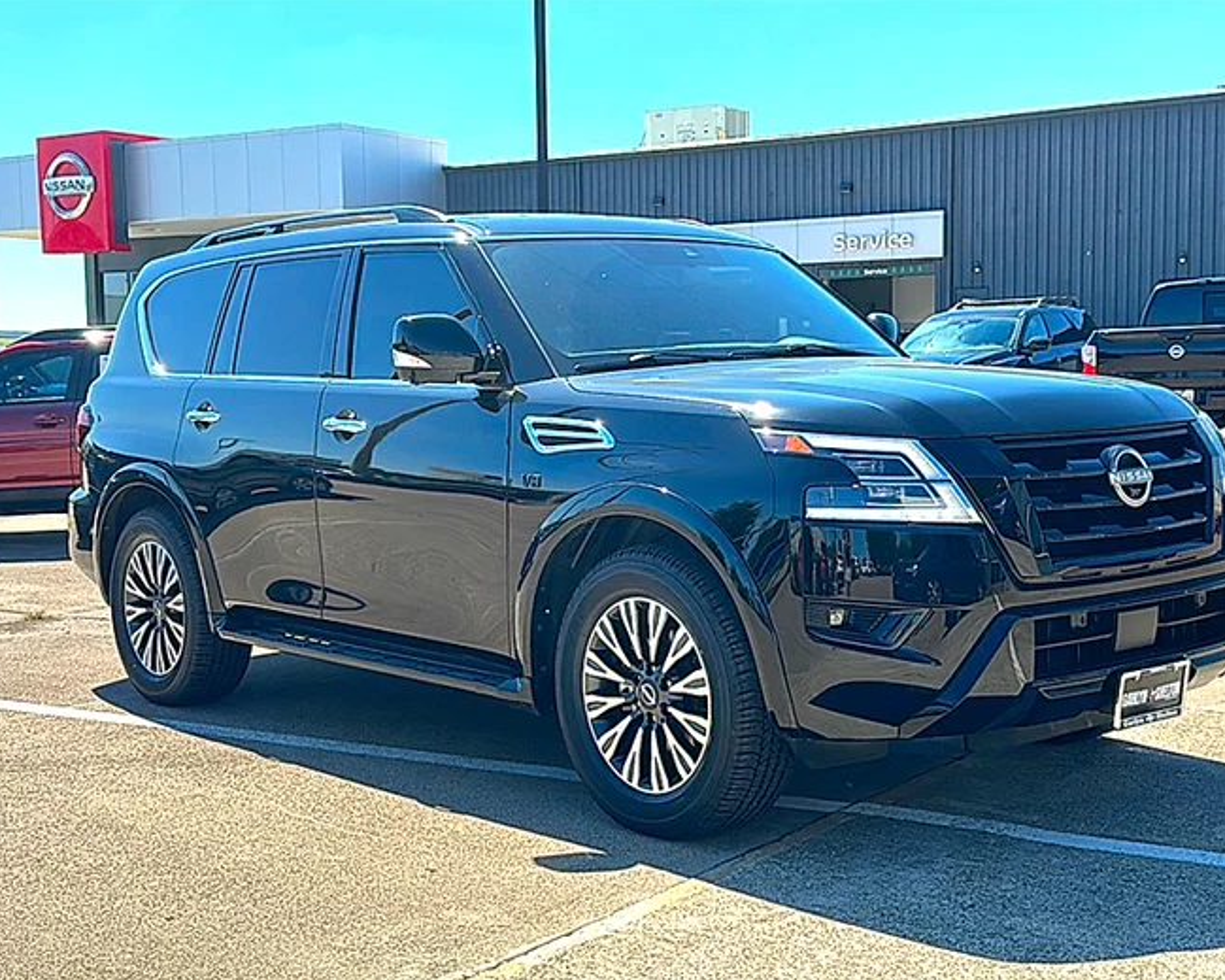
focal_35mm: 40
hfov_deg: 45.8
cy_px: 494
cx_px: 655
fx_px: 1450
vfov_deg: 37.3
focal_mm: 6.86
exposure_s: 1/2309
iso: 80
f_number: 1.78
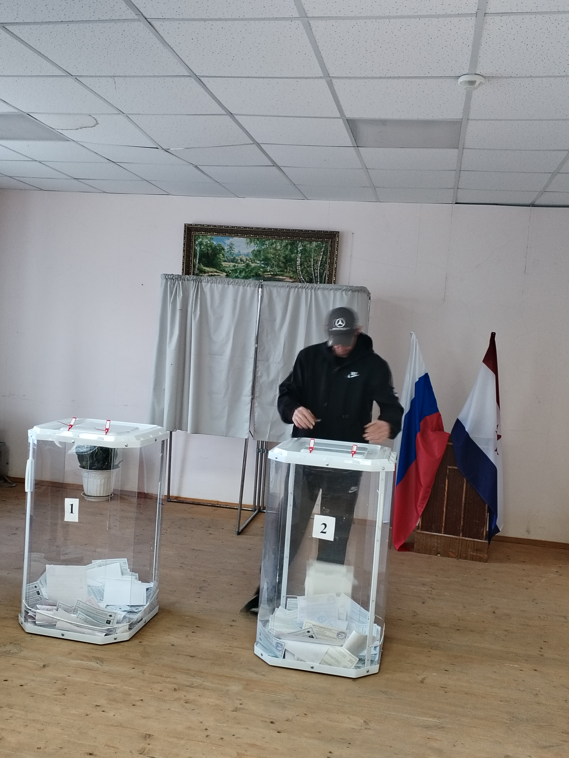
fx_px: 745
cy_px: 379
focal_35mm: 34
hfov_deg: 41.8
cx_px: 284
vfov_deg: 54.0
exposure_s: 1/30
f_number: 1.8
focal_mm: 4.75
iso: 515
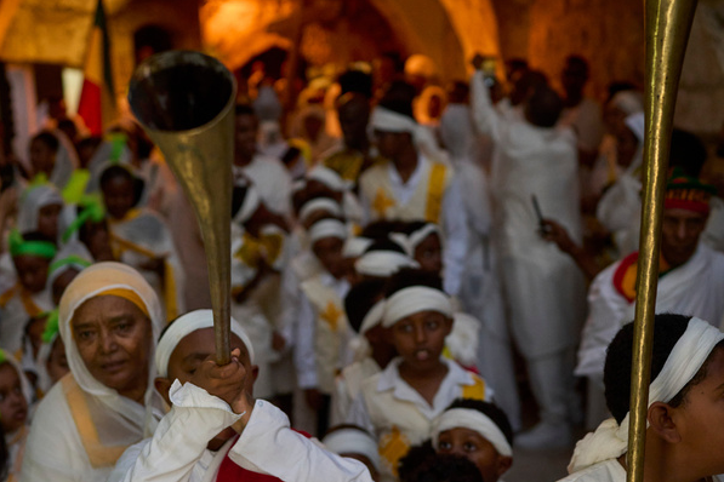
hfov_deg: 33.4
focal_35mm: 60
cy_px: 245
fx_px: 1207
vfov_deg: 22.6
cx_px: 317
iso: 1250
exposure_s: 1/1600
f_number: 2
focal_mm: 35
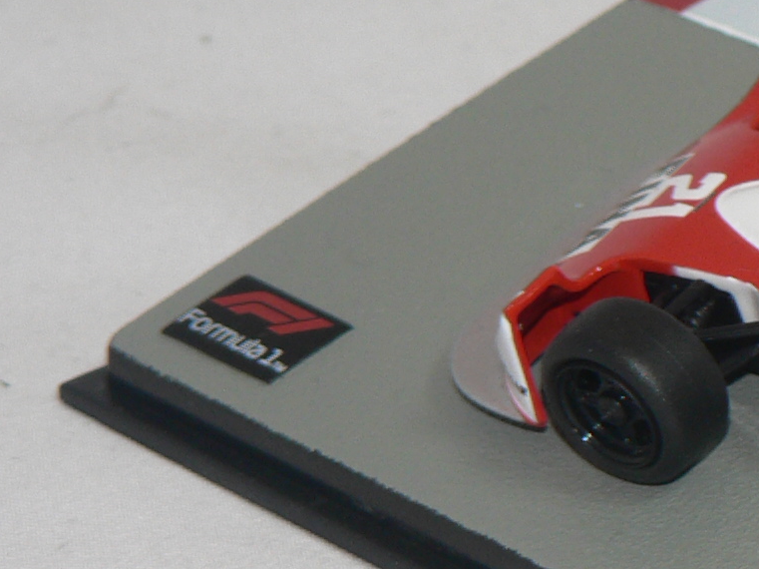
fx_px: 6860
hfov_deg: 6.2
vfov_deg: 4.7
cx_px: 1235
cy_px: 361
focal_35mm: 313
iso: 80
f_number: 3.2
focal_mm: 15.5
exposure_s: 1/60
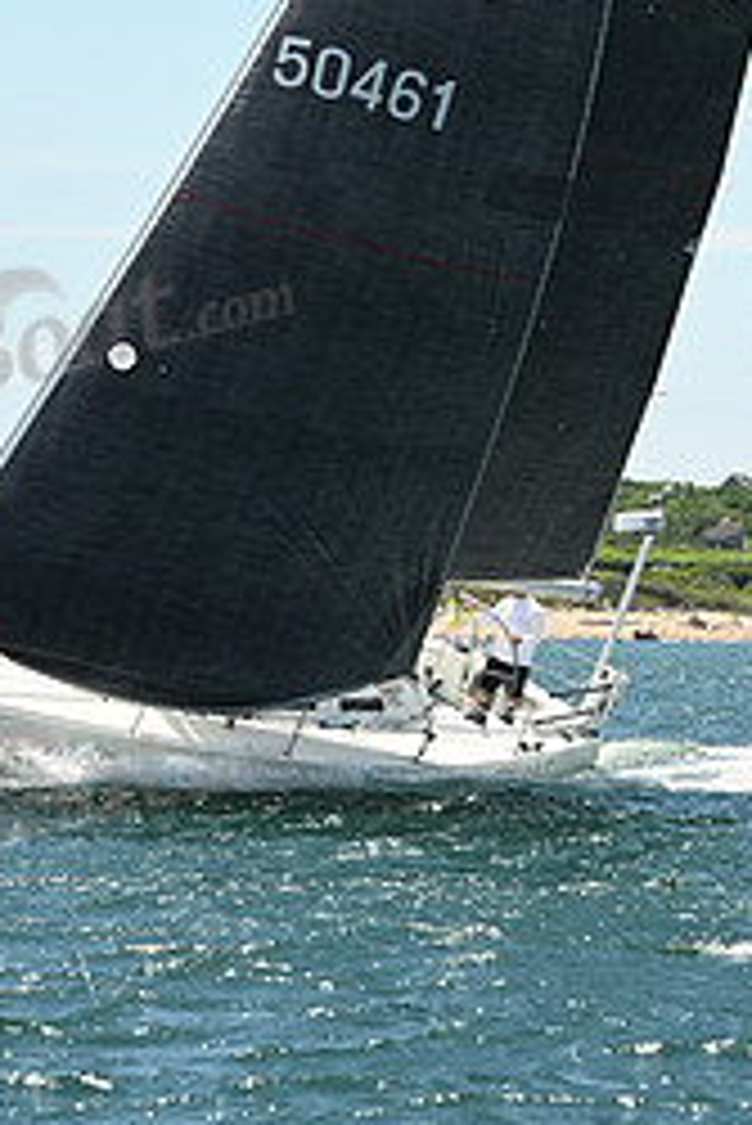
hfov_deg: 4.9
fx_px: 8854
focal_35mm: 283
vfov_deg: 7.3
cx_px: 529
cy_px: 68
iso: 320
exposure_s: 1/1000
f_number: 6.3
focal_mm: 122
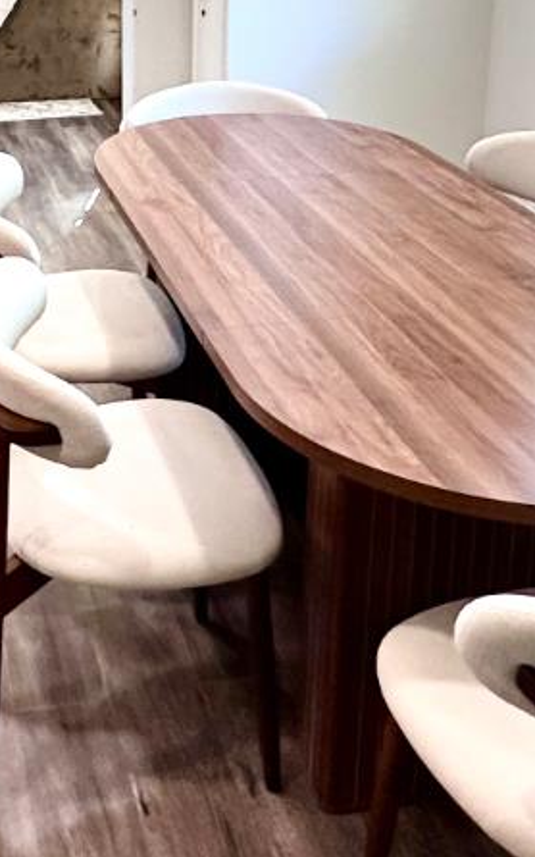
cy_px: 93
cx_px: 71
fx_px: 1167
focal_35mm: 50
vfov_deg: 37.8
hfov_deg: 25.2
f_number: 2.2
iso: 250
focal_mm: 2.22
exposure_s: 1/120
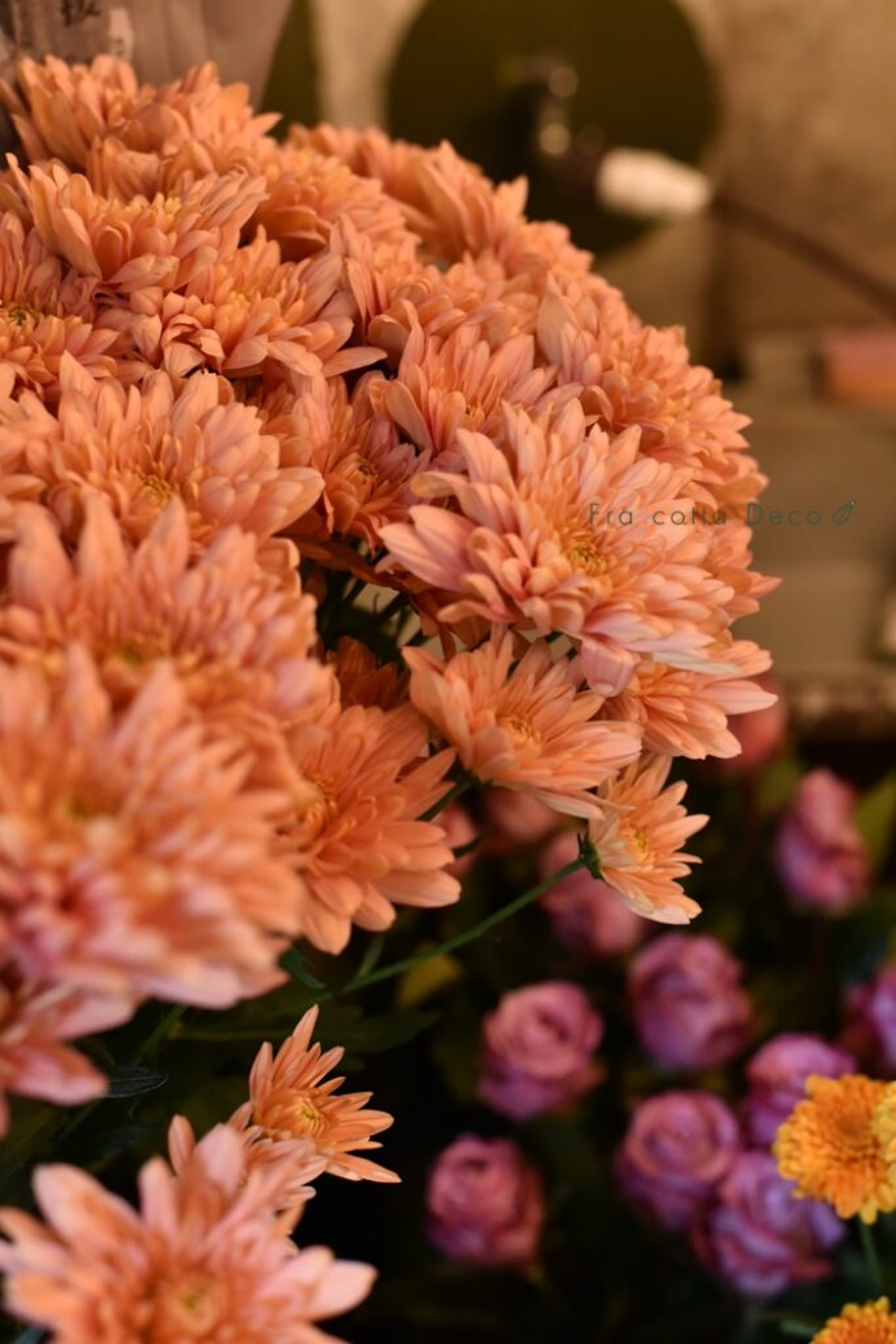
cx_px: 448
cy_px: 672
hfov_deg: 27.0
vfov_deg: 39.6
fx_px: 1866
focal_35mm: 50
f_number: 4
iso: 5000
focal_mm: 50
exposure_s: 1/80
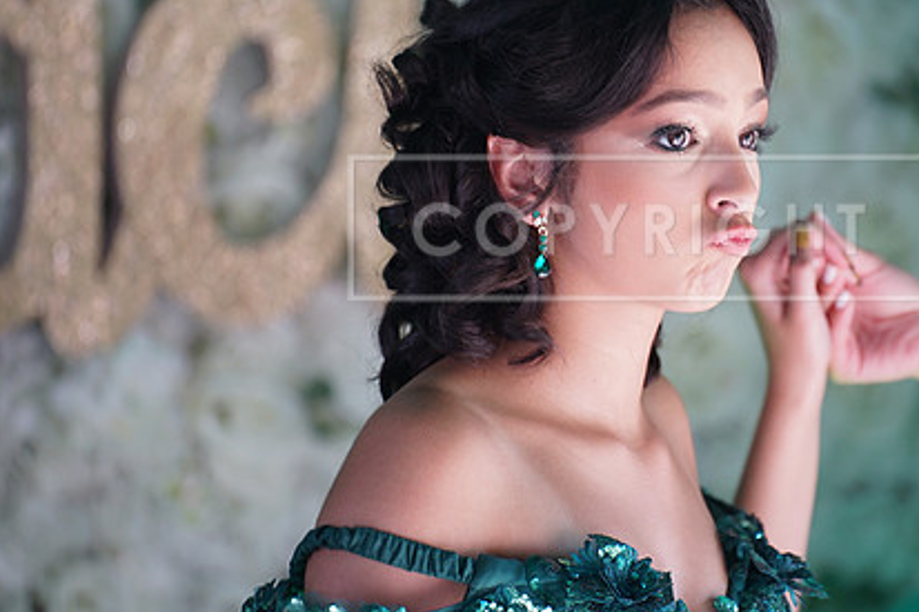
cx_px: 636
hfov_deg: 8.1
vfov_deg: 5.4
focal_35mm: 253
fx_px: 6456
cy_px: 228
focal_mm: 180
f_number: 2.8
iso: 400
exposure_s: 1/80
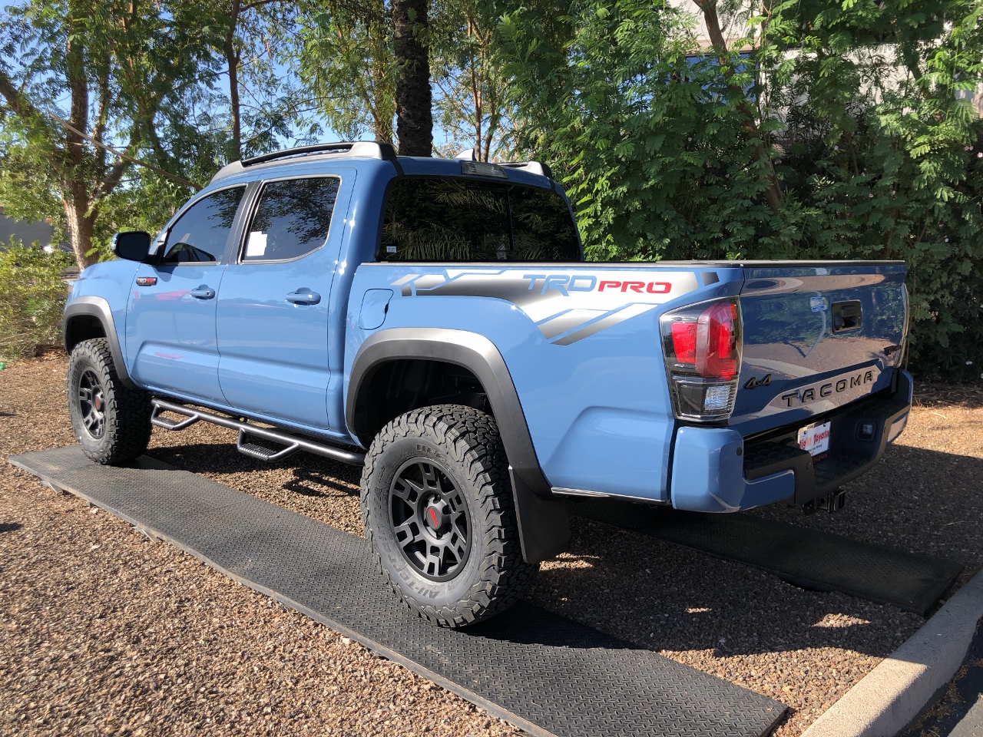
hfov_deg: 63.4
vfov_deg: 49.7
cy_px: 368
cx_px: 492
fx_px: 795
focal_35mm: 28
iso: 20
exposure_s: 1/695
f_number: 1.8
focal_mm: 3.99
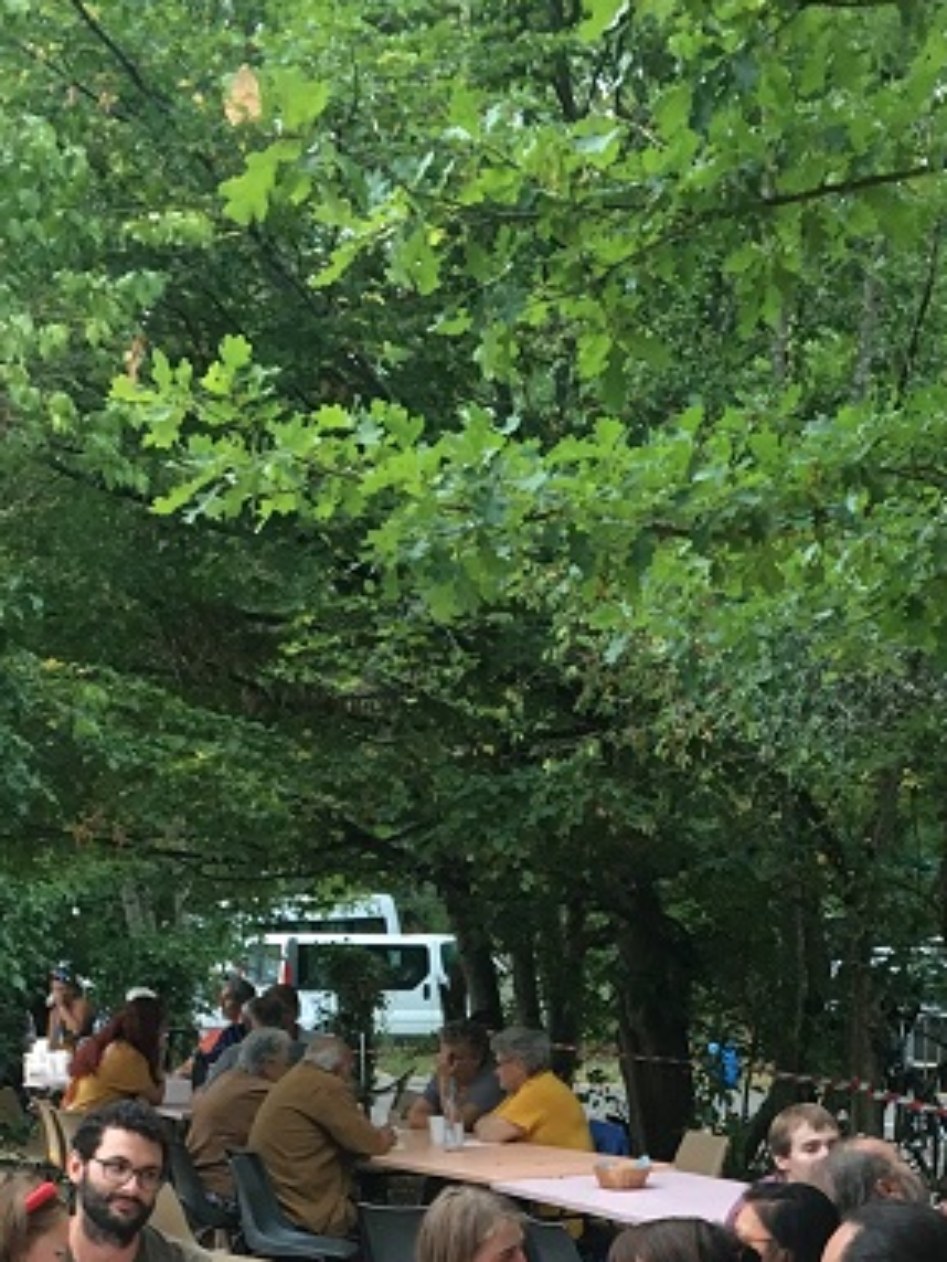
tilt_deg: -10.2
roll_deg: +0.2
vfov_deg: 25.6
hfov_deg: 20.7
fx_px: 2588
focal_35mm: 71
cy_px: 1350
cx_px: 517
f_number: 2.2
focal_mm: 4.15
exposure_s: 1/33
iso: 100
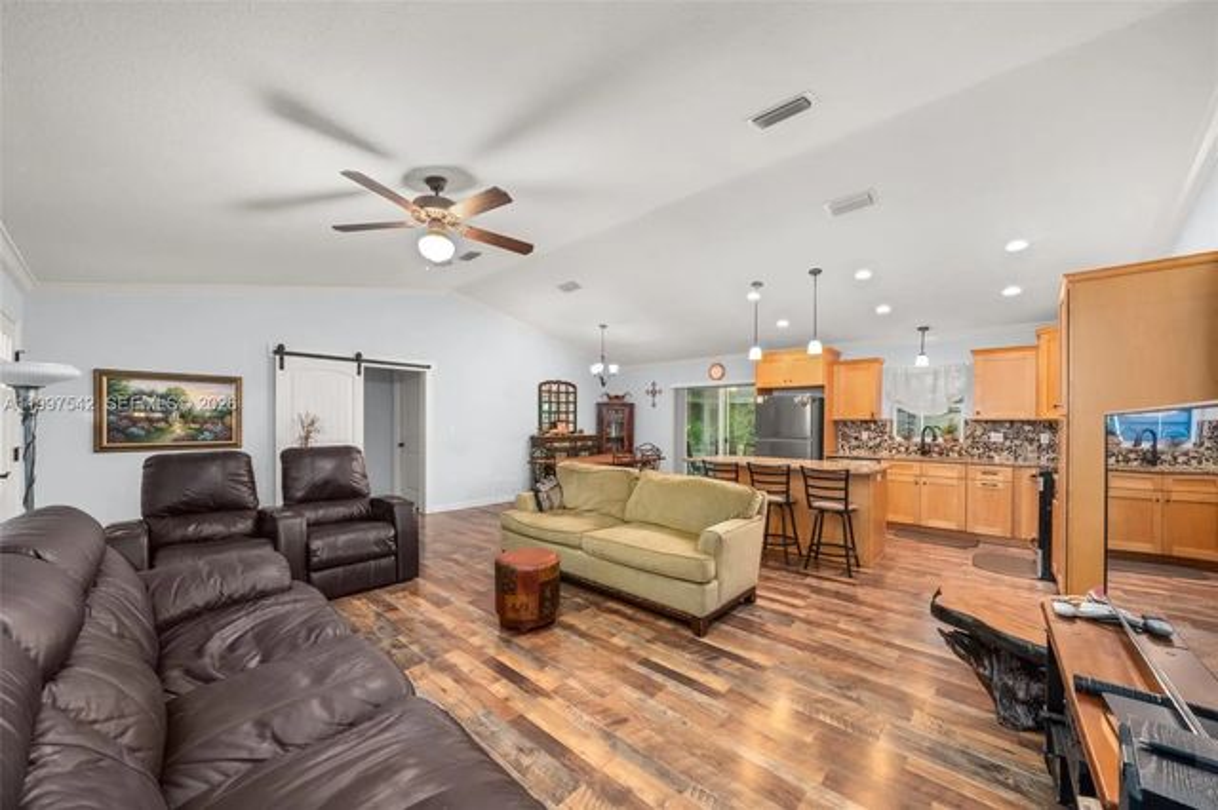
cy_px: 405
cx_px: 609
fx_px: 440
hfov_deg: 108.4
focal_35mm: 13
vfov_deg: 85.4
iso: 400
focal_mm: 13
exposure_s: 1.6
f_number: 11
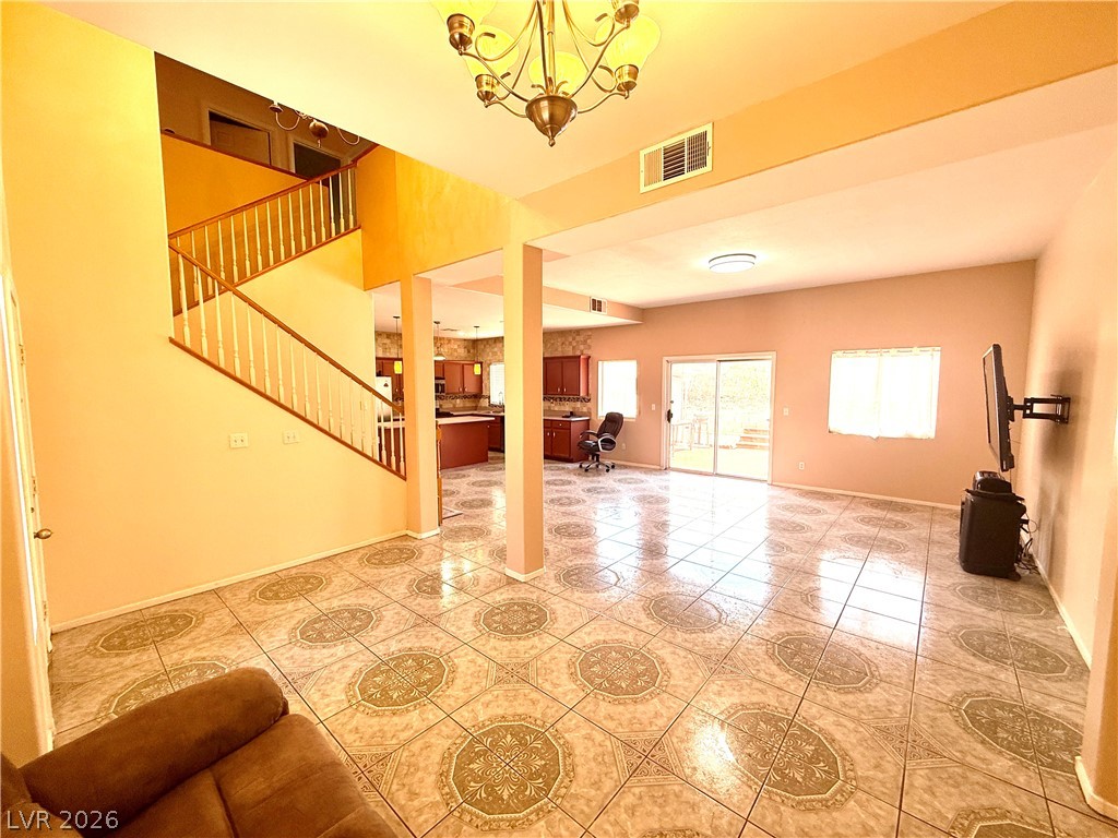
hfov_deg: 102.1
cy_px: 419
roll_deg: +0.3
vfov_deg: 85.7
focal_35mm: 14
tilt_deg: -4.4
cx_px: 559
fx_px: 452
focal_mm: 2.22
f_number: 2.2
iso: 100
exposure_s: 1/120
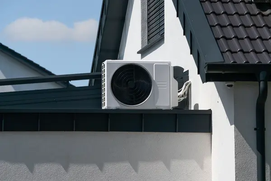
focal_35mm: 200
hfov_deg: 10.3
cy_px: 90
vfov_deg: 6.9
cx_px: 136
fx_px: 1505
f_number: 9
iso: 100
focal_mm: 200
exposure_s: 1/1600
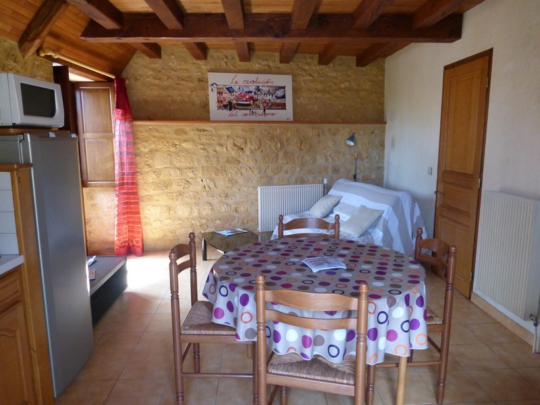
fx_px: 390
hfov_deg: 69.4
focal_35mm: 25
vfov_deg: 54.9
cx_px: 270
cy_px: 202
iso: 400
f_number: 3.3
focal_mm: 4.3
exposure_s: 1/60
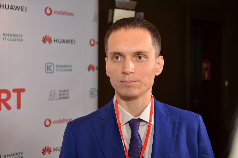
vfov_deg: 25.6
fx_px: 346
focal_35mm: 52
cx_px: 119
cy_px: 79
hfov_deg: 37.9
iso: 800
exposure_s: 1/200
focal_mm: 35
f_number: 4.5
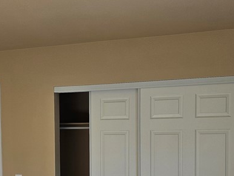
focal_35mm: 61
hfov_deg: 31.6
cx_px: 91
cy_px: 152
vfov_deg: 23.5
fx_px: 413
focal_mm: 6.3
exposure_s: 1/359
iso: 100
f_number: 1.7
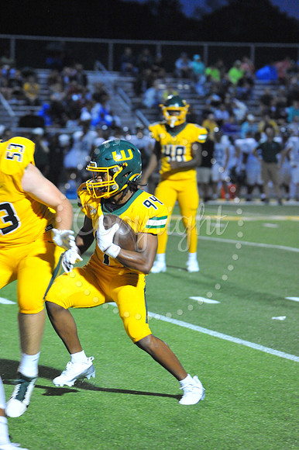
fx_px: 2370
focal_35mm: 190
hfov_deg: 7.2
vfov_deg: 10.8
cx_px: 150
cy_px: 225
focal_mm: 190
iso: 6400
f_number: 5.6
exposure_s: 1/200
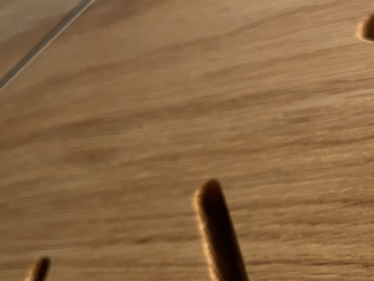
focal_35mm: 59
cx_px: 380
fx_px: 637
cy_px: 233
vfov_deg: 24.3
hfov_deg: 30.3
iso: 200
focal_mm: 4.2
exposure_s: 1/59
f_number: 1.6
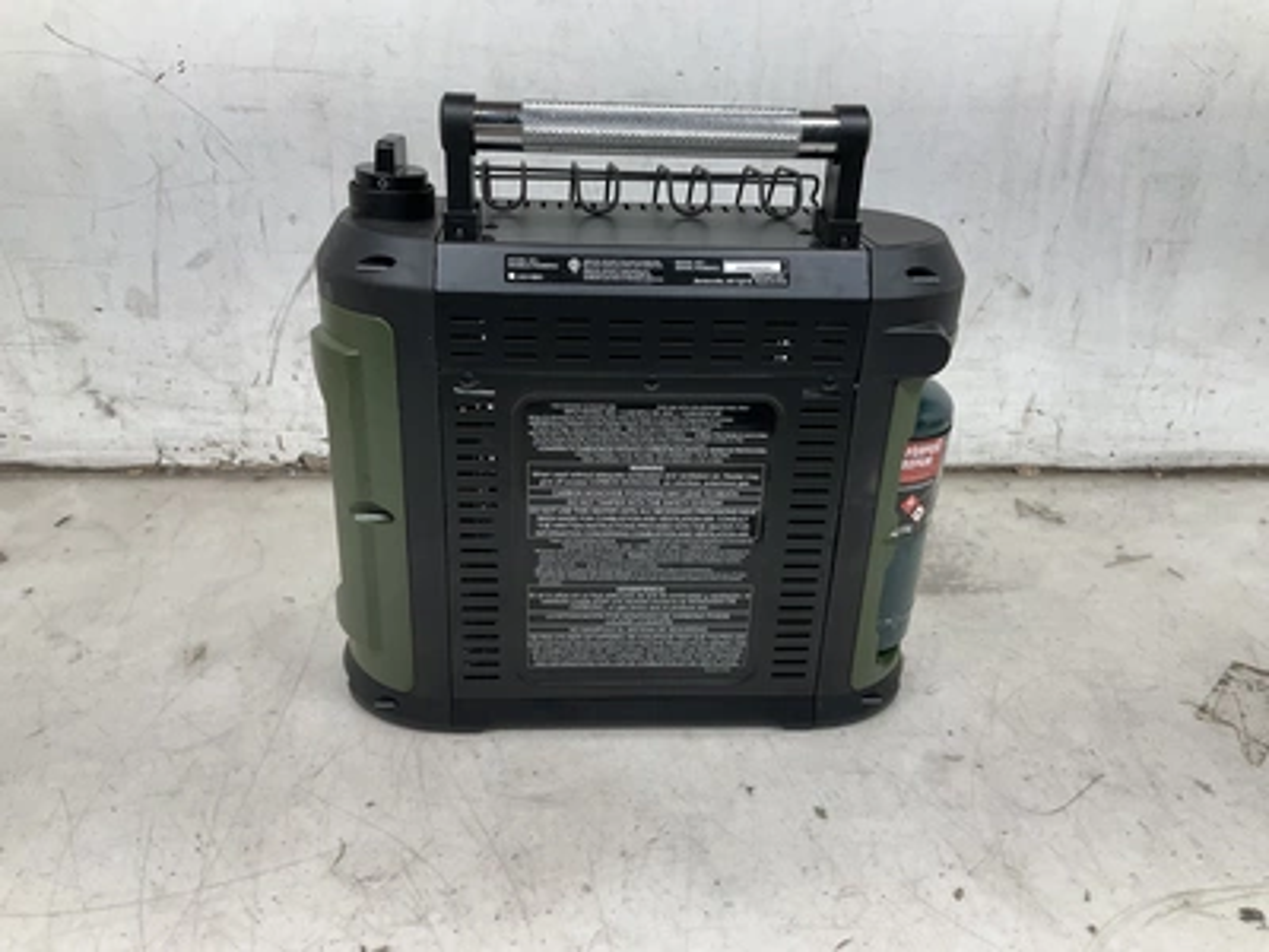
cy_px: 476
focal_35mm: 29
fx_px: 1063
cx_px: 634
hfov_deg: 61.7
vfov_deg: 48.2
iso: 50
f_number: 1.8
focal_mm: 3
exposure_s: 1/120
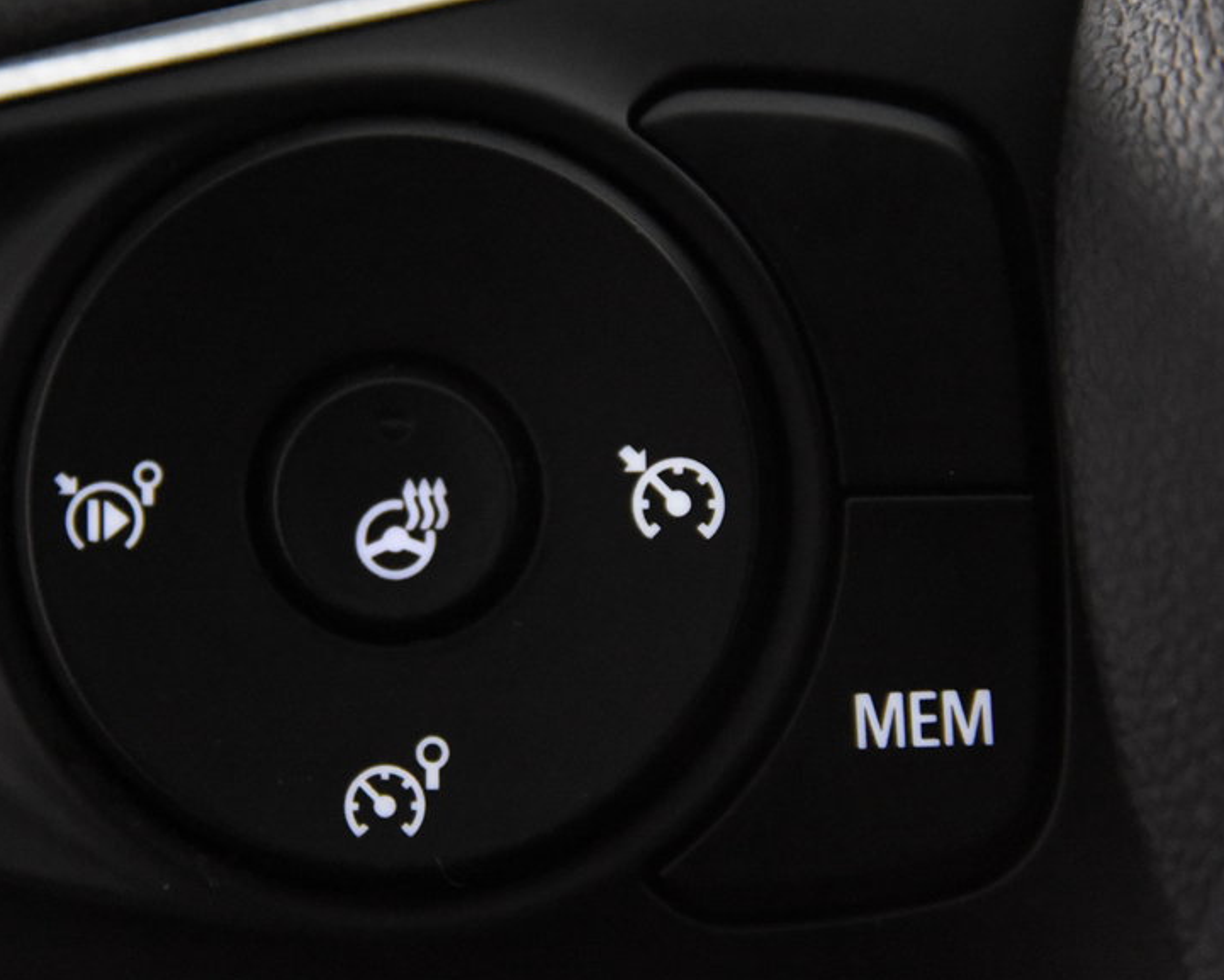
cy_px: 466
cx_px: 370
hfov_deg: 13.7
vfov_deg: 11.0
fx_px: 5072
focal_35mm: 140
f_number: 4
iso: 8000
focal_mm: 70
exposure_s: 1/125
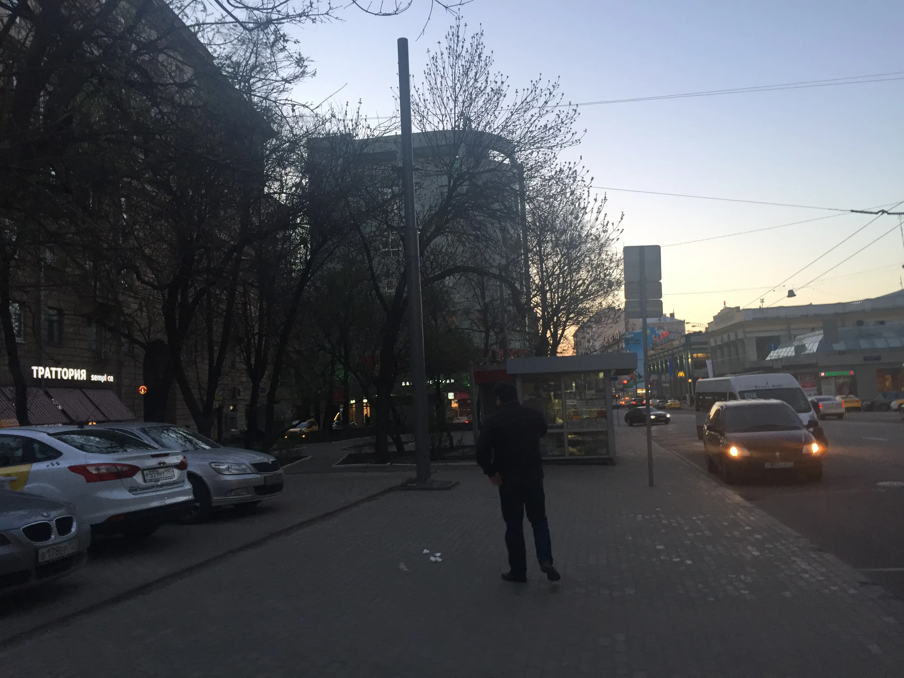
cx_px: 452
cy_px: 339
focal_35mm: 29
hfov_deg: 61.7
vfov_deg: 48.2
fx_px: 757
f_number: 2.2
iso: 32
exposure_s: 1/40
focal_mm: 4.15
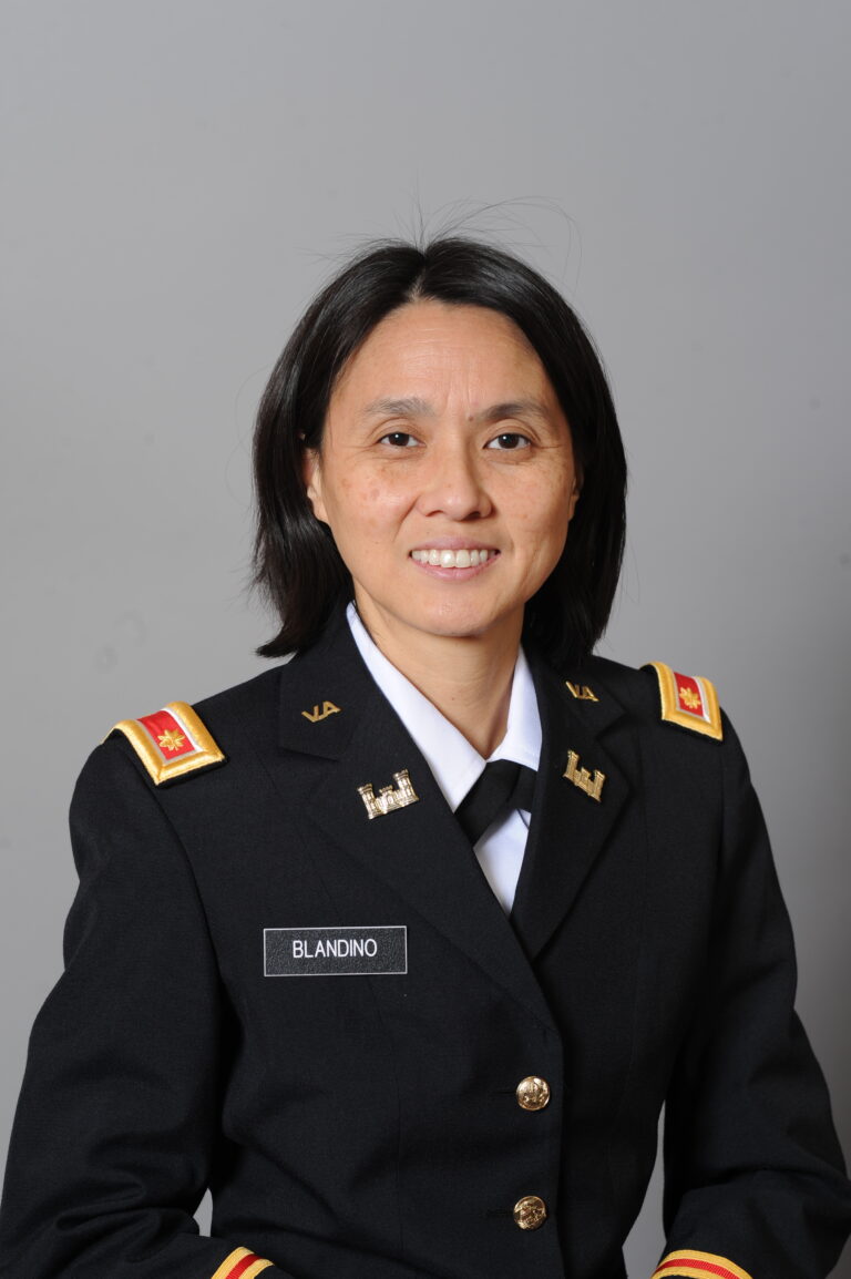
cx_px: 426
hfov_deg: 13.0
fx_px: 3727
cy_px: 640
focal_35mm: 105
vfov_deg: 19.5
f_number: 8
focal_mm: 105
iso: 200
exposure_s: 1/125
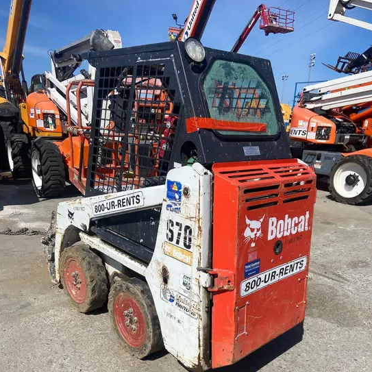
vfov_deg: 51.5
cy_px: 250
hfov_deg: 52.5
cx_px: 186
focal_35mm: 31
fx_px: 377
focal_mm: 4.25
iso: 32
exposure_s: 1/4444
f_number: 1.8
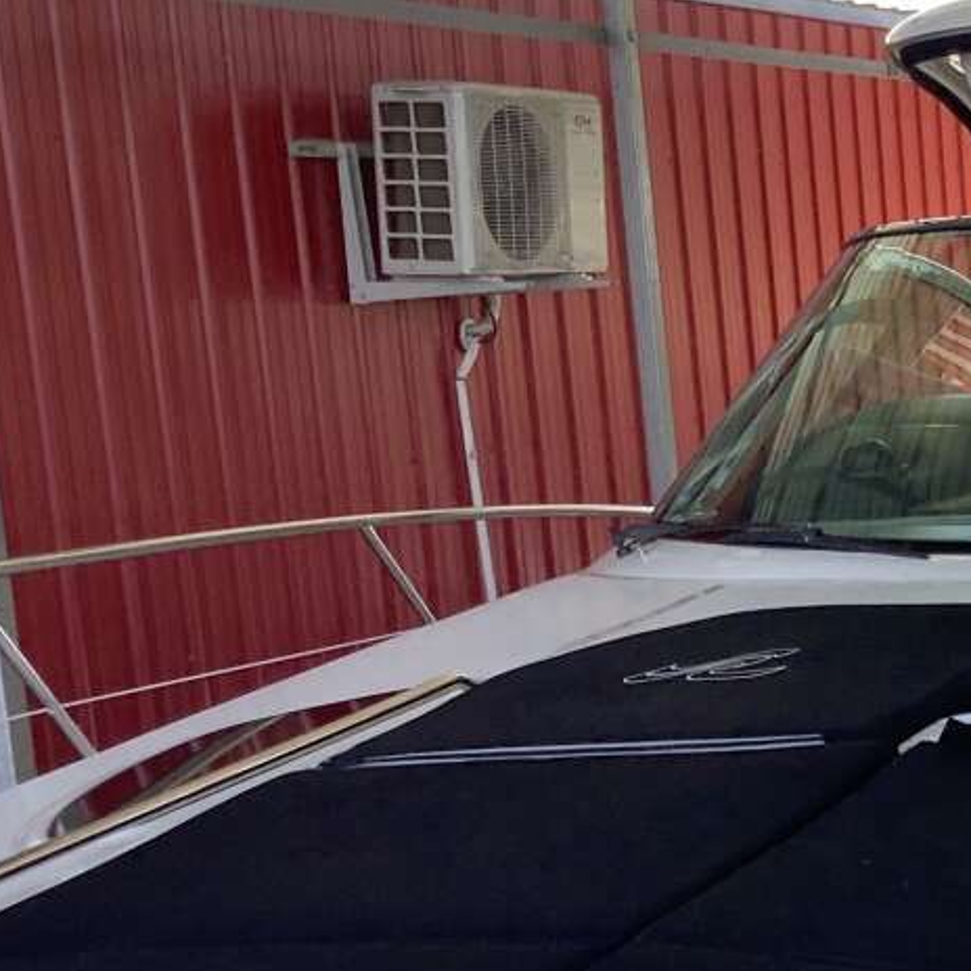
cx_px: 1226
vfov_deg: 20.1
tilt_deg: -11.3
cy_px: 827
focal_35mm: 85
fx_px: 2698
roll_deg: +2.7
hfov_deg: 19.0
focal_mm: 3.3
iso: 25
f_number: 2.4
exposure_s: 1/126
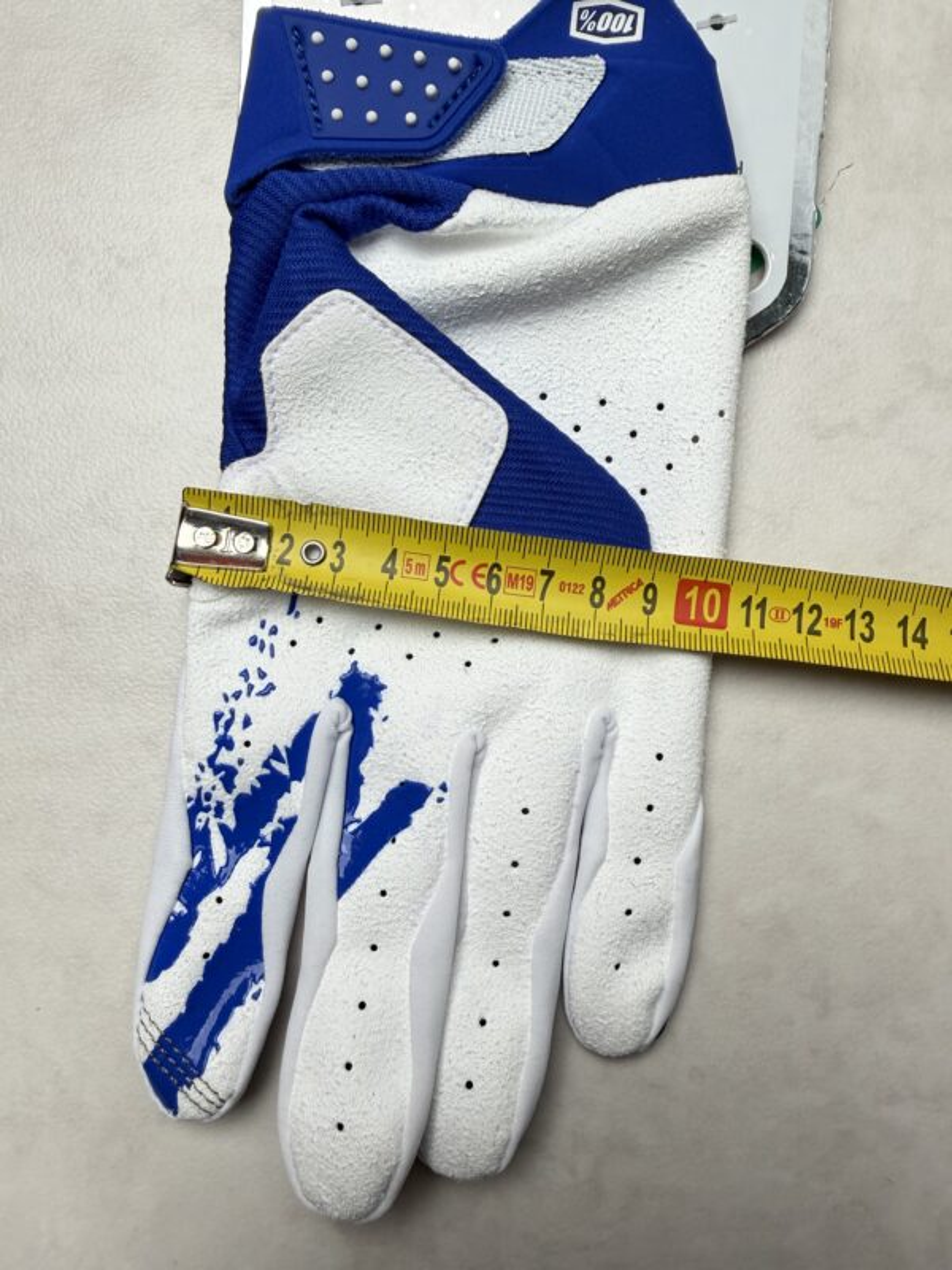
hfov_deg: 56.8
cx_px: 476
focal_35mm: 24
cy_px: 635
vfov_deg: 71.6
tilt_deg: -71.2
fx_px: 880
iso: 100
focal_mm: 2.22
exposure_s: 1/100
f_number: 2.2
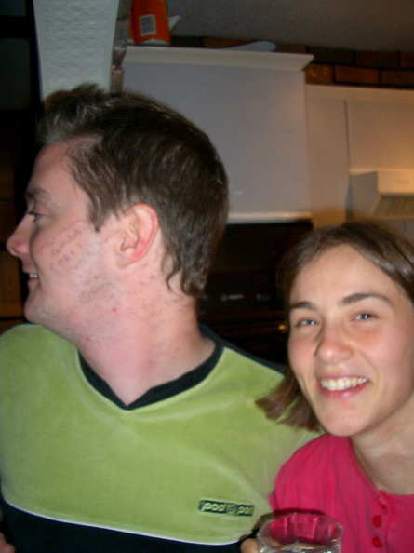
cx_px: 207
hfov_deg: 40.7
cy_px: 276
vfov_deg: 52.6
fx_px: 559
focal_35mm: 35
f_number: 2.6
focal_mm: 5.8
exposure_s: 1/40
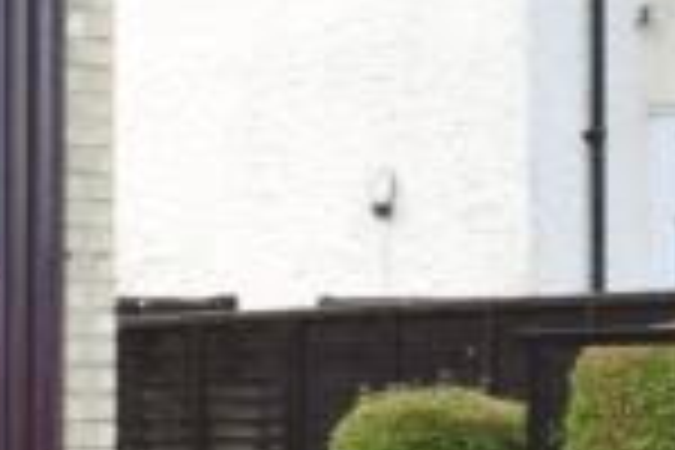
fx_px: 3843
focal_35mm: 205
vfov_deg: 6.7
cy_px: 403
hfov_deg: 8.8
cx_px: -1080
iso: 400
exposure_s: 1/200
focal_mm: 20
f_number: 8
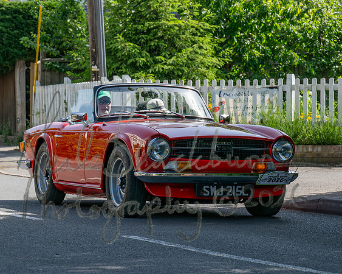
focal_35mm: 153
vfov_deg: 10.1
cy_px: 178
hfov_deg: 12.6
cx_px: 198
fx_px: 1553
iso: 200
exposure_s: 1/2000
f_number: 5
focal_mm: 70
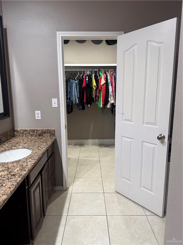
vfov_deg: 71.6
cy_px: 122
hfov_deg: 56.8
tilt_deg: -10.6
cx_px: 92
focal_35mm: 24
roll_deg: +0.6
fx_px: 169
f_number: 1.78
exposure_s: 1/60
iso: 160
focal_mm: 6.76
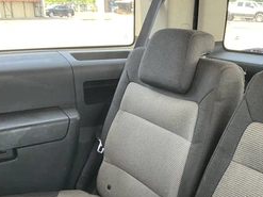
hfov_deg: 40.1
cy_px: 159
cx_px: 168
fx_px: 357
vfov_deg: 30.1
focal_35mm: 47
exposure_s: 1/60
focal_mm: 3
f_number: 1.8
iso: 160
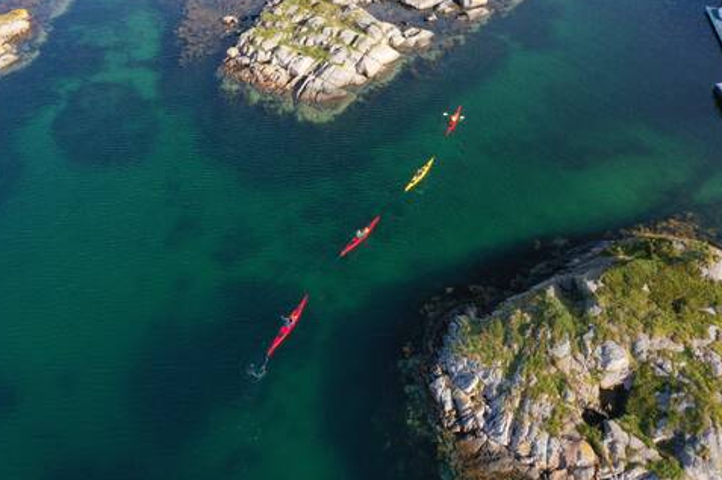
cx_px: 357
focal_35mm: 29
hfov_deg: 63.7
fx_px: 581
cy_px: 233
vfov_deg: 44.9
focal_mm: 10.26
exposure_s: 1/320
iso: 400
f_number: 8
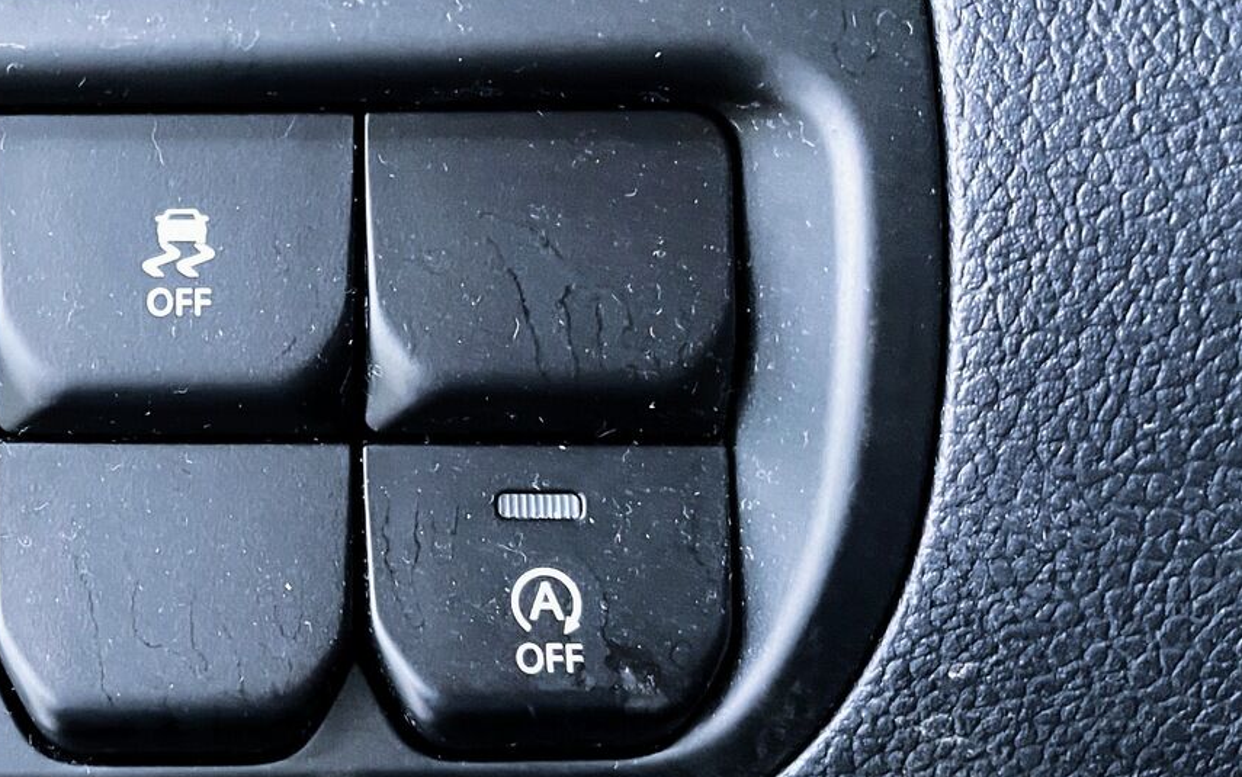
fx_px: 1862
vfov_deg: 23.5
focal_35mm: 55
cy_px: 312
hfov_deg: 34.6
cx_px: 105
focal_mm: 4.2
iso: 500
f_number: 1.6
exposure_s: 1/25
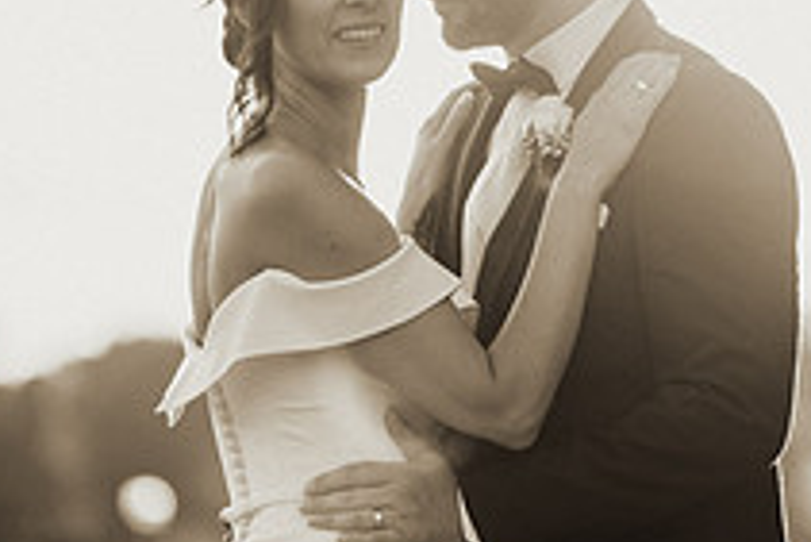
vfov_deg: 2.9
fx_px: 10572
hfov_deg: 4.4
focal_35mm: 469
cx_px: 659
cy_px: -21
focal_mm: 150
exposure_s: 1/320
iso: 100
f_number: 2.8
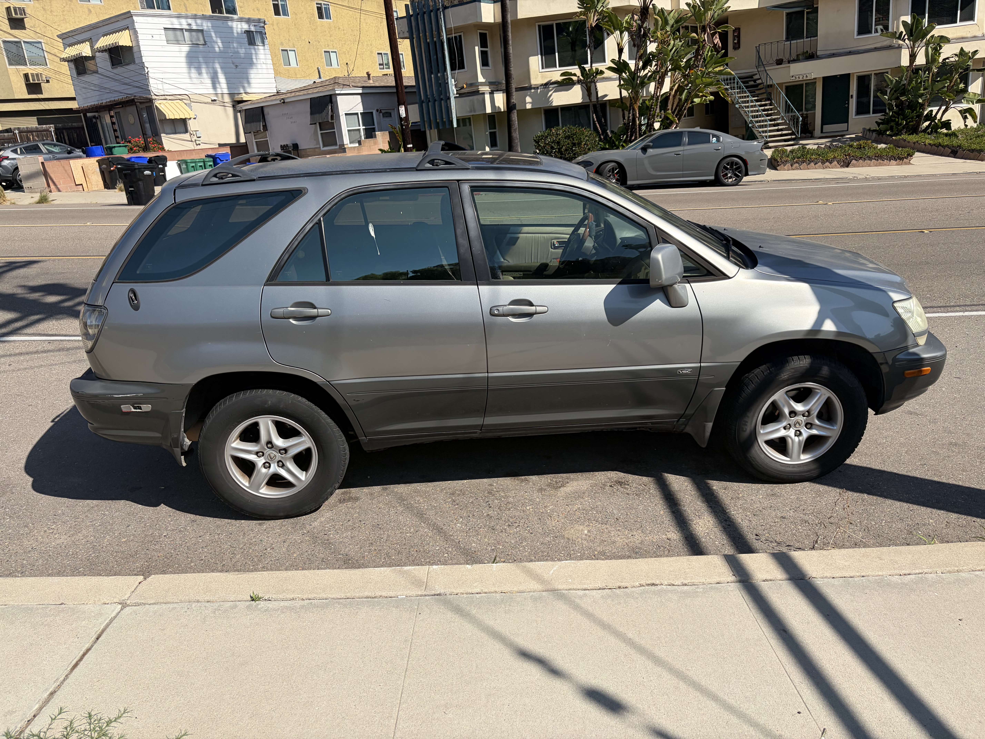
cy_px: 370
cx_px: 492
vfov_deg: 53.1
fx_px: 740
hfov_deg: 67.3
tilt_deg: -14.7
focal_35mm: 26
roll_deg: +7.2
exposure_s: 1/4608
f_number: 1.6
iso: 64
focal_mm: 5.96
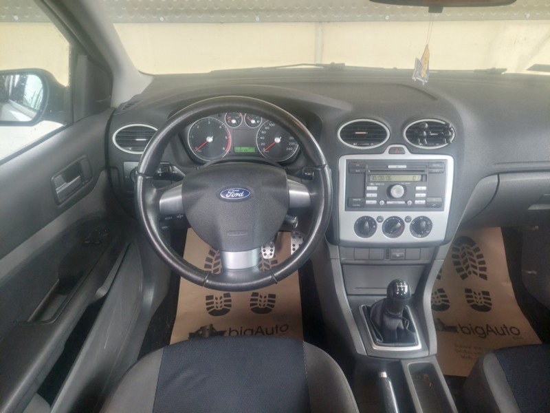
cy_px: 206
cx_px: 275
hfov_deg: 69.4
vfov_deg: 54.9
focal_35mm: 25
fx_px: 397
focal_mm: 5.23
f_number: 1.8
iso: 250
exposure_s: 1/50
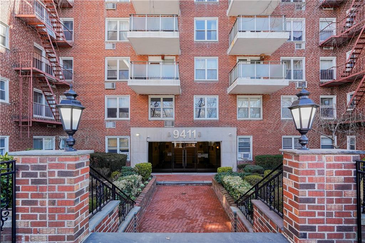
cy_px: 122
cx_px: 182
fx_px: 162
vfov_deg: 73.7
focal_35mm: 16
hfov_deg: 96.8
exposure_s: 1/160
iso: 200
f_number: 4
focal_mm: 16
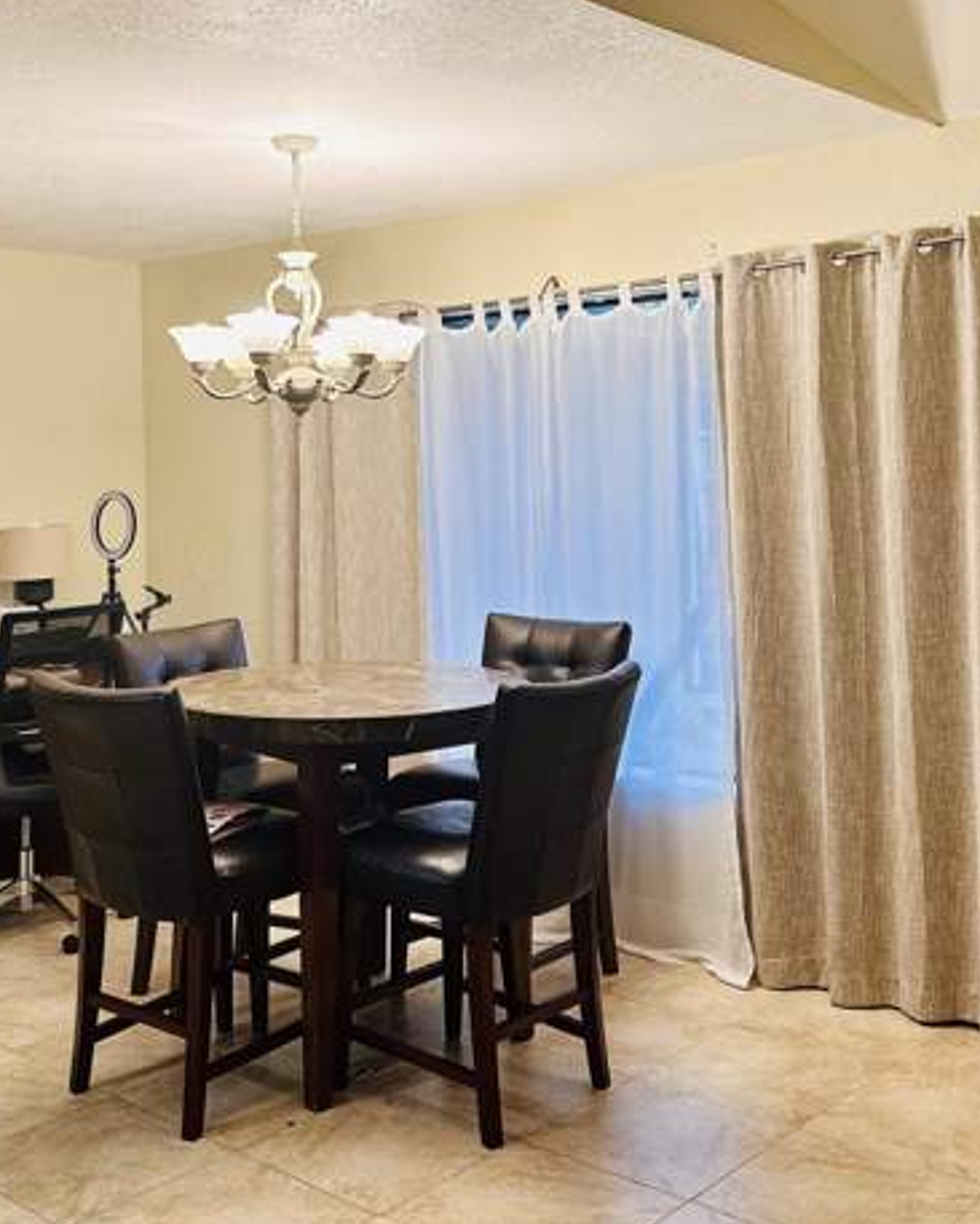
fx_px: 1485
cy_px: 434
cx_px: 442
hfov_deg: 36.5
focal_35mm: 41
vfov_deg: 44.3
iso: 200
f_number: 1.78
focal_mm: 6.86
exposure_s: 1/120
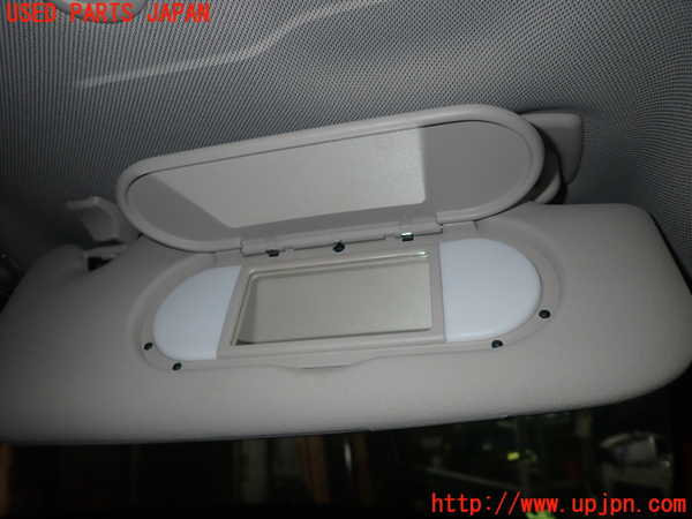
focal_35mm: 25
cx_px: 346
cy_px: 260
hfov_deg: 69.4
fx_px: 500
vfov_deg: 54.9
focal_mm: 4.5
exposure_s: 1/30
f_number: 5.6
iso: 200
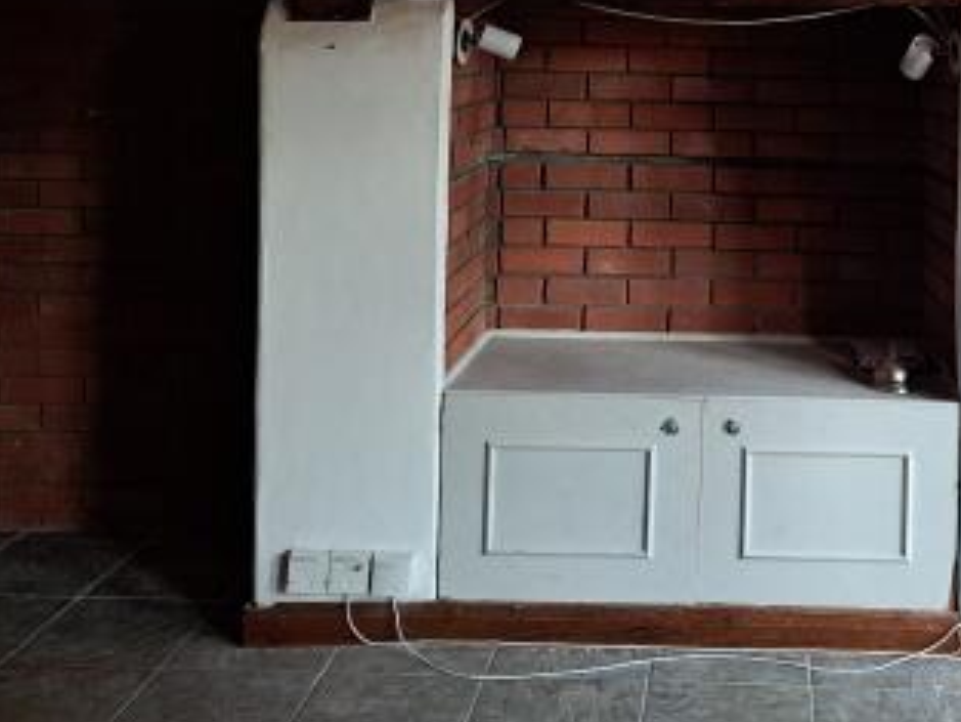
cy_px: 58
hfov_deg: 38.1
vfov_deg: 28.4
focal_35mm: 49
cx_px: 703
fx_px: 1361
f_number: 1.8
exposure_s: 1/50
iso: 200
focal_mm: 5.23
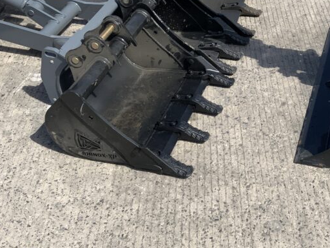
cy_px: 45
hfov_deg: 32.7
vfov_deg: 24.8
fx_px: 553
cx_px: 240
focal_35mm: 58
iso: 16
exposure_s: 1/1577
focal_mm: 3
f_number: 1.8
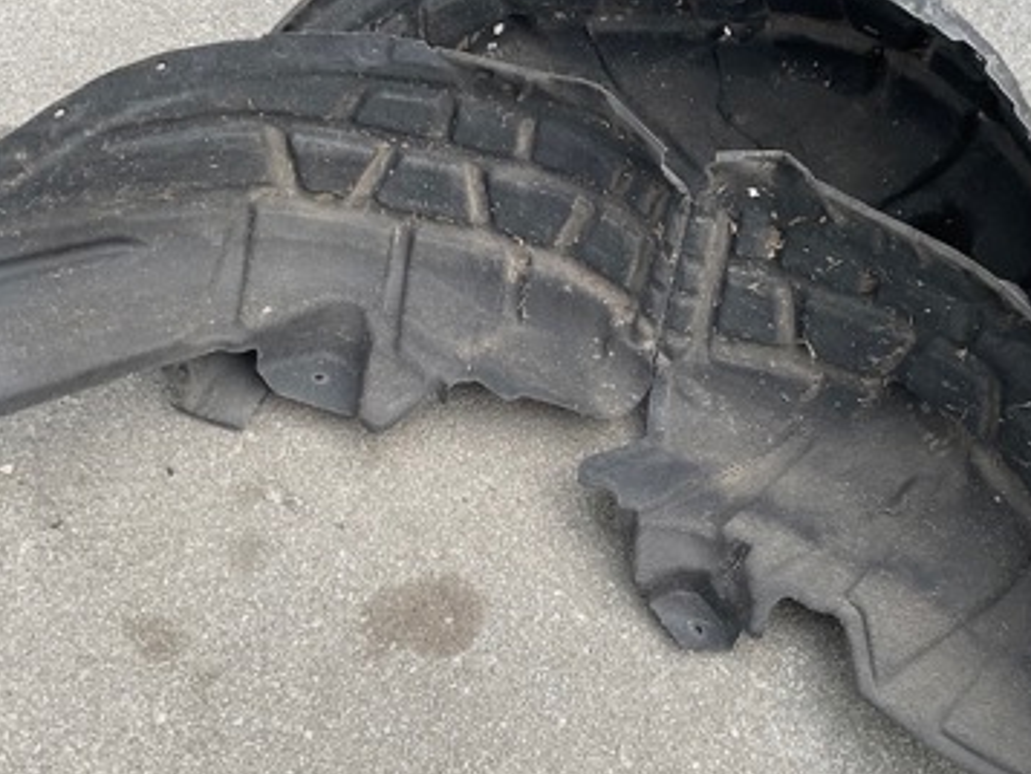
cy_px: 375
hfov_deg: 36.7
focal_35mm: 52
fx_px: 1549
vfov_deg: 28.0
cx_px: 595
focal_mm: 3
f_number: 1.8
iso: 16
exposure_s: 1/233
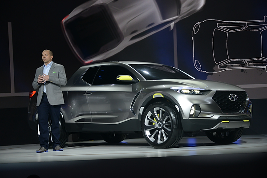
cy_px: 89
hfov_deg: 24.8
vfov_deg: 16.7
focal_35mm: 82
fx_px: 608
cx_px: 134
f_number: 5.6
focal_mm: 82
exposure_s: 1/100
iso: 800
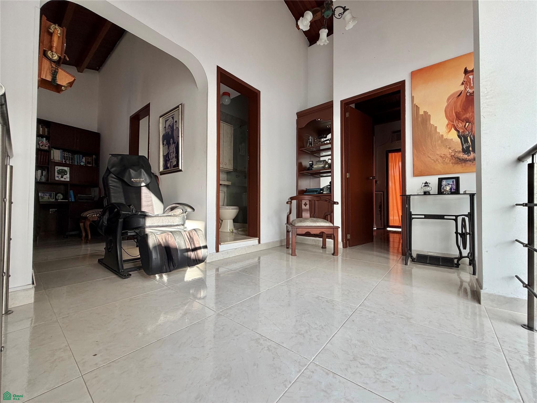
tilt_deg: +0.6
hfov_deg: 102.1
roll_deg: +0.2
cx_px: 268
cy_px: 202
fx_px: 217
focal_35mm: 14
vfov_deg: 85.7
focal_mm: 2.22
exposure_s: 1/121
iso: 100
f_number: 2.2
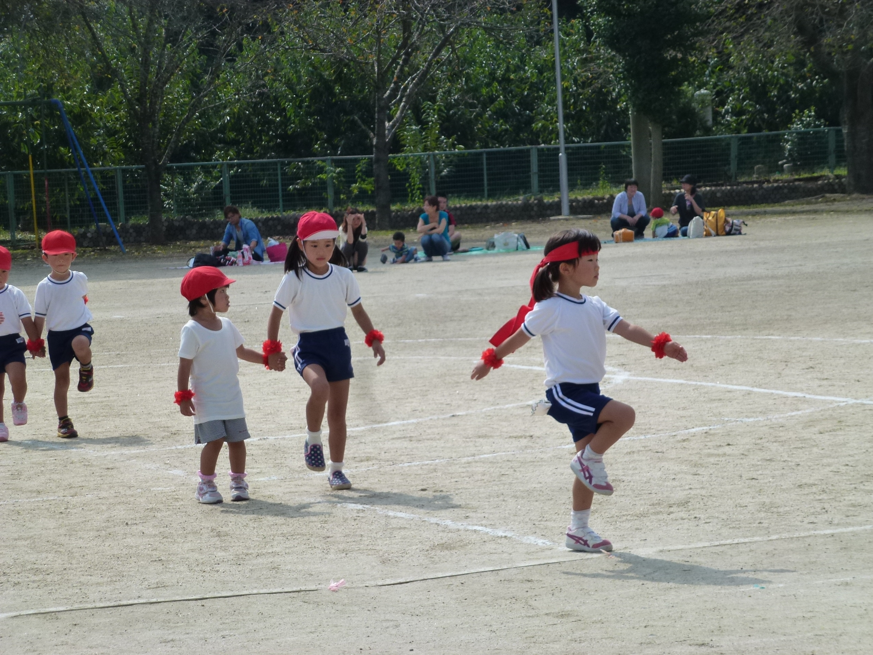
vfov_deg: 10.4
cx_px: 436
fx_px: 3581
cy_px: 328
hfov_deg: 13.9
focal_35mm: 142
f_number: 5.3
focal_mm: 25.5
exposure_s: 1/800
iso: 160
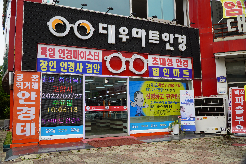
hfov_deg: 59.5
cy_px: 82
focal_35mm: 32
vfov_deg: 41.6
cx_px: 123
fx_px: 215
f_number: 8
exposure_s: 1/125
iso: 100
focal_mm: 21
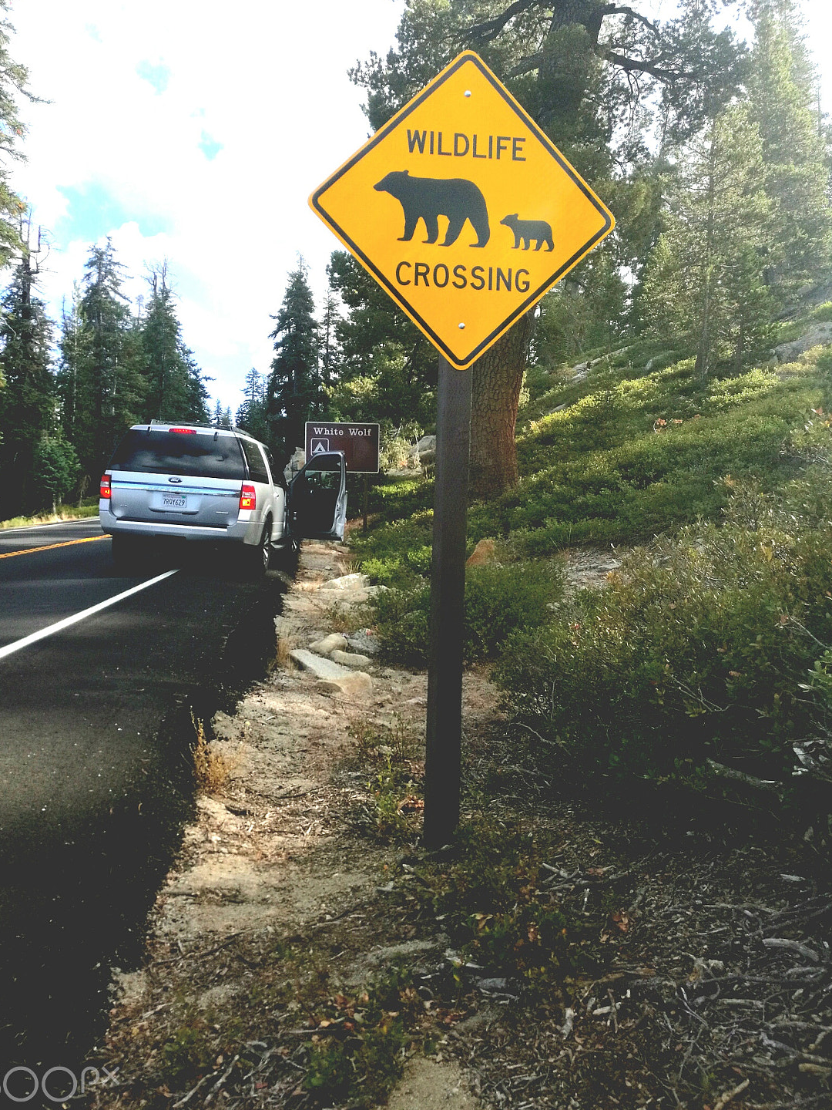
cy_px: 569
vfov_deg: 60.0
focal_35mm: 30
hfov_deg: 46.8
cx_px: 391
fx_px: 961
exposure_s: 1/632
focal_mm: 4.04
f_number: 2
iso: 50
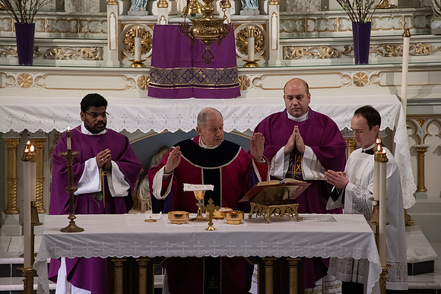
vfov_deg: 4.6
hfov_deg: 6.9
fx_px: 3676
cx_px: 220
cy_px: 147
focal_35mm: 300
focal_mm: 300
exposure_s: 1/100
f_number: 10
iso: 4000
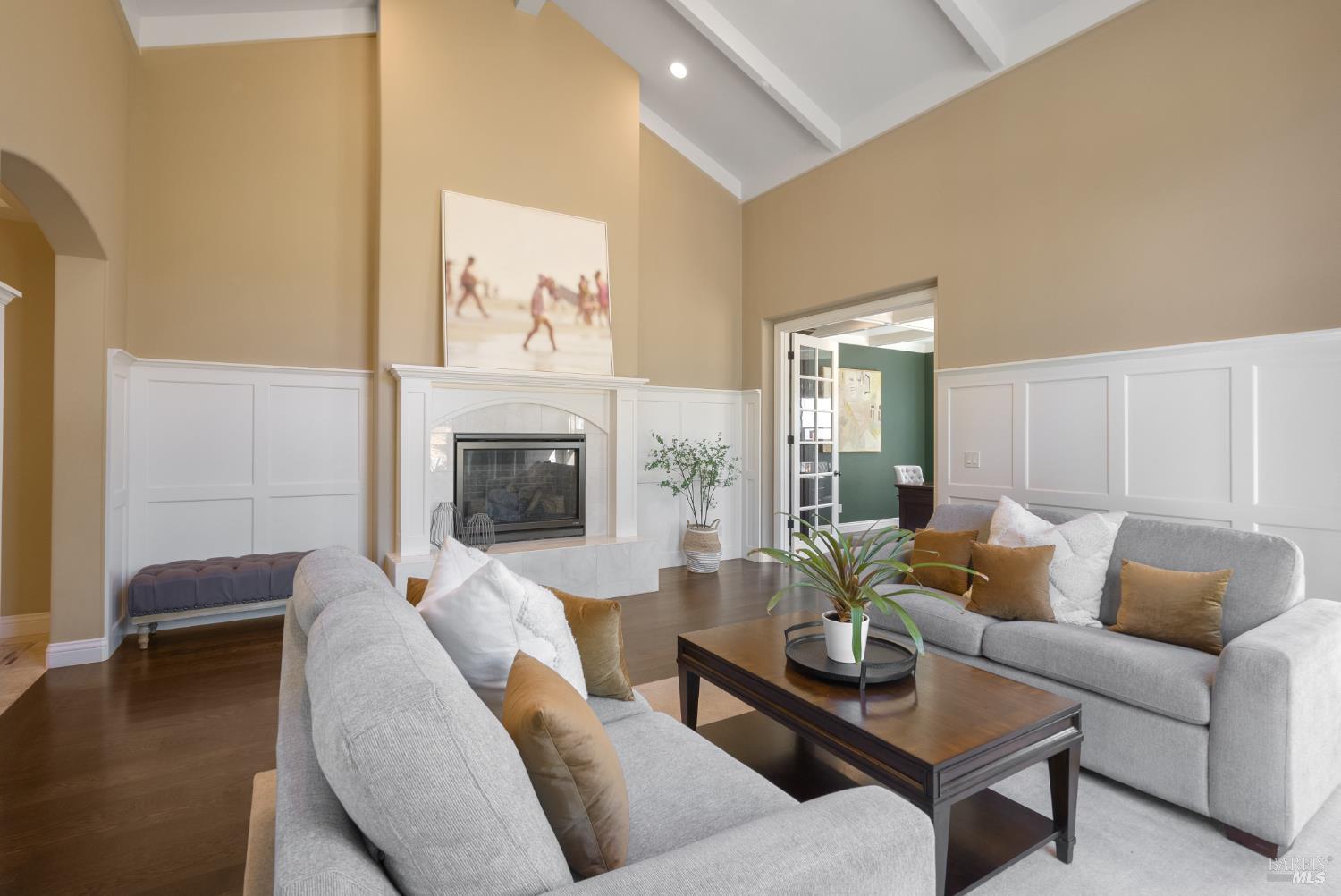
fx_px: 596
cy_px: 448
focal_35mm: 16
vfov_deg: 73.8
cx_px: 670
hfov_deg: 96.7
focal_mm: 16
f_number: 8
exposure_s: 1/20
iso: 400
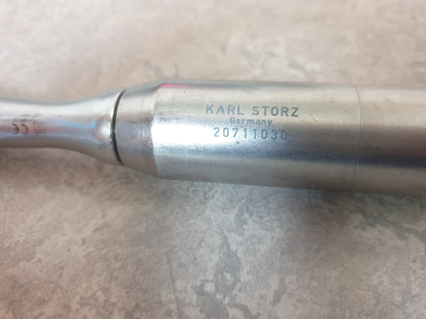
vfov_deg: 53.1
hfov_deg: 67.3
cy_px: 160
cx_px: 213
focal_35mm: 26
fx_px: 320
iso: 320
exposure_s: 1/25
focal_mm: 4.3
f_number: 1.5
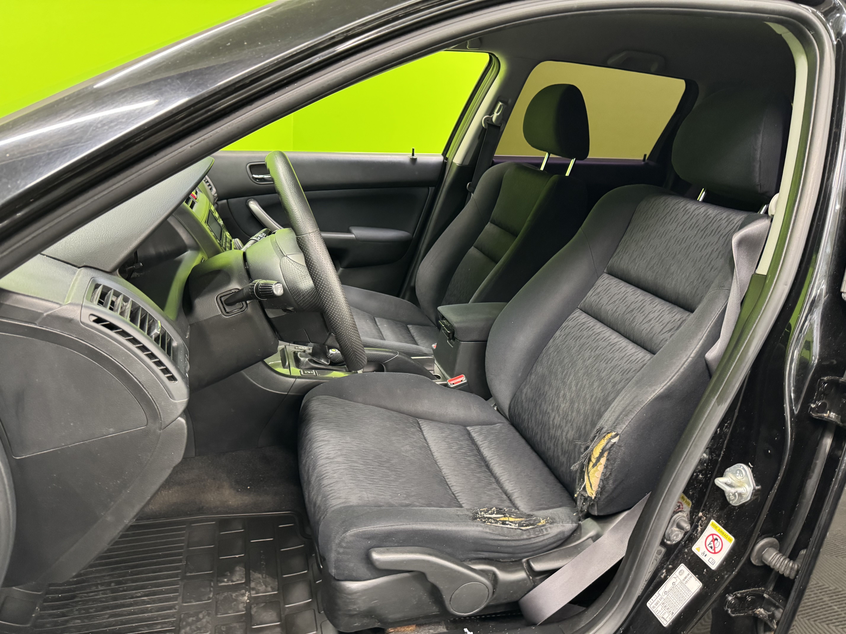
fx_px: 587
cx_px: 423
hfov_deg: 71.6
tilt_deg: -19.2
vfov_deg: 56.8
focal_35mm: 24
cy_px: 317
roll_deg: -5.1
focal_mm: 6.76
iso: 640
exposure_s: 1/33
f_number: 1.78
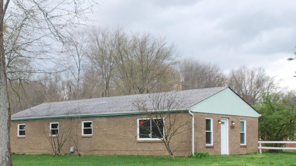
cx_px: 67
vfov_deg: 20.5
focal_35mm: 58
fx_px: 455
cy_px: 133
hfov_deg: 35.1
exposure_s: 1/160
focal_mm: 22
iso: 100
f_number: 6.3
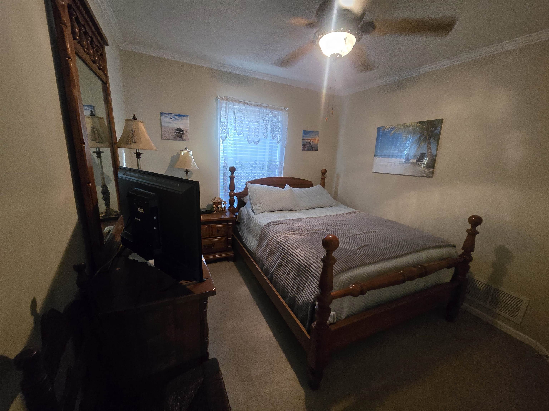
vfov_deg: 89.9
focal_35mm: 13
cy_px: 206
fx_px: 206
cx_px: 274
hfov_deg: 106.2
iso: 1250
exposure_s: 1/60
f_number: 2.2
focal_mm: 2.2
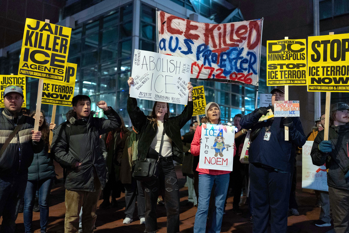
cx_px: 174
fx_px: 339
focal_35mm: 35
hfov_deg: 54.4
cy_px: 116
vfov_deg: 37.8
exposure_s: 1/320
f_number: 1.6
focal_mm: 35
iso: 6400
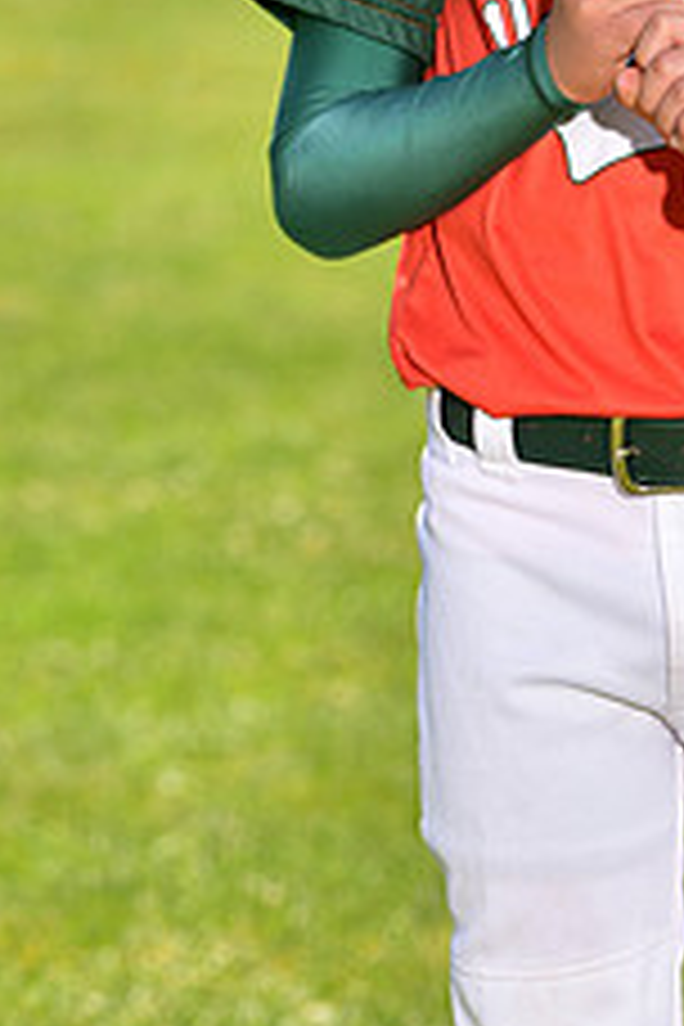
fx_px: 9062
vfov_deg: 6.4
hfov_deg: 4.3
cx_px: 709
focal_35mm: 318
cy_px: -234
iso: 80
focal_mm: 125
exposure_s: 1/200
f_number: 5.6
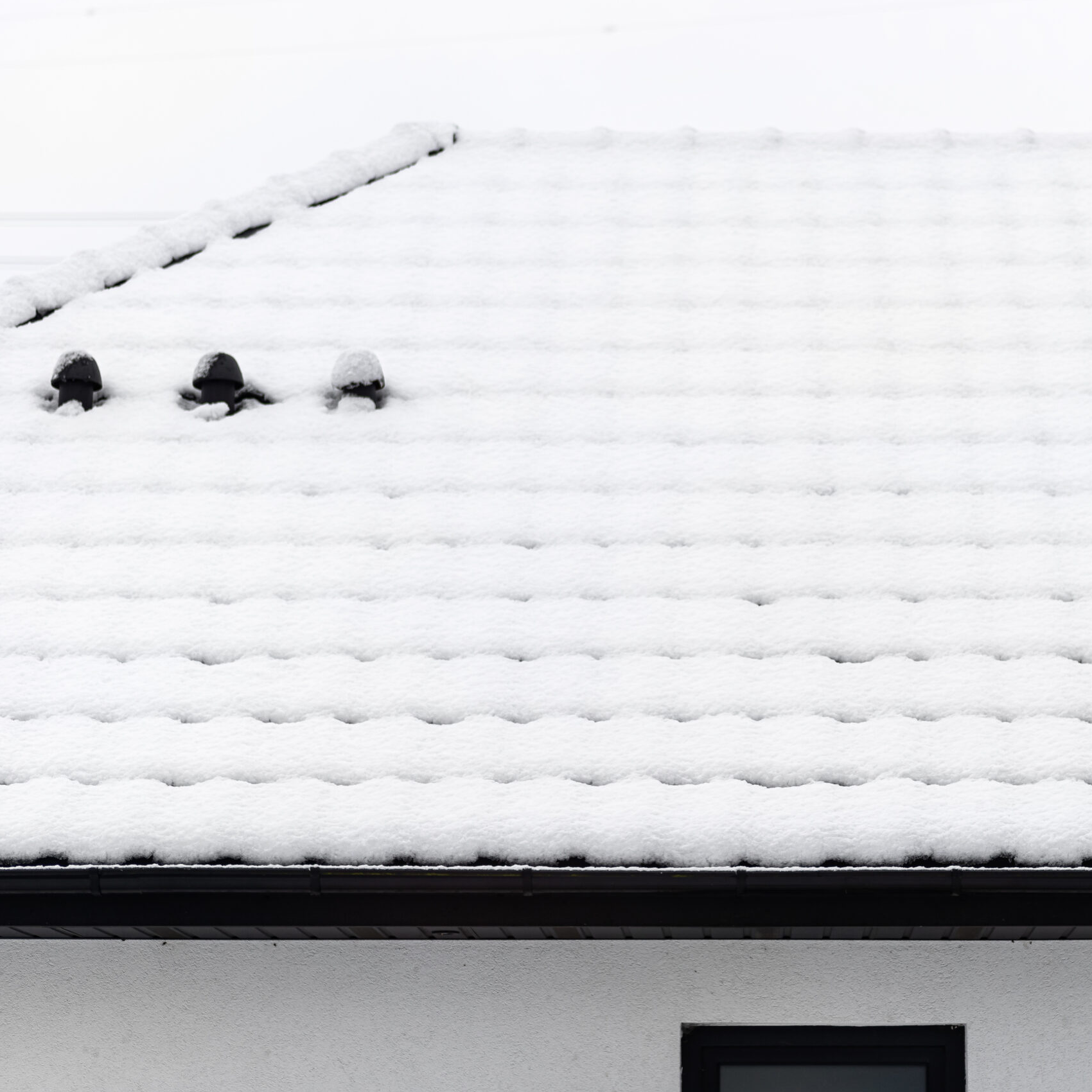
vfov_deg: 13.6
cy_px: 547
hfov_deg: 13.6
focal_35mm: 128
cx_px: 801
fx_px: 4568
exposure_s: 1/200
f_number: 3.2
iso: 100
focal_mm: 100
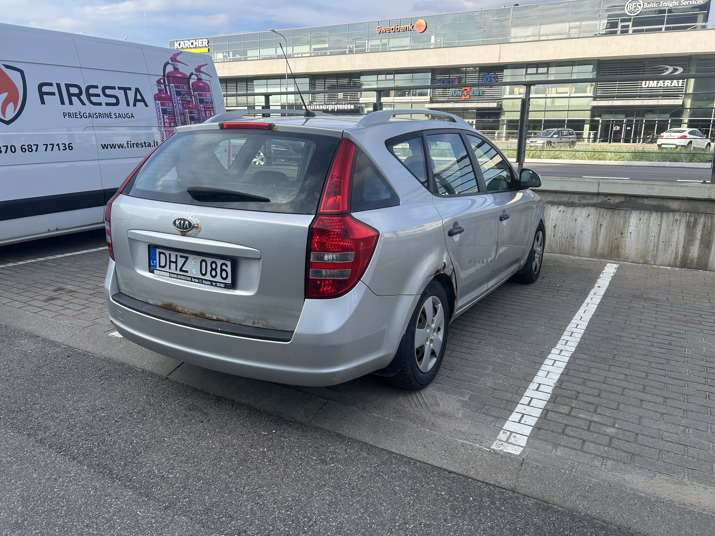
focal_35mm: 26
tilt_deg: -11.0
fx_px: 537
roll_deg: -0.6
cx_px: 358
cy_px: 268
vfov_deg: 53.1
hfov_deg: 67.3
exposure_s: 1/1779
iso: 50
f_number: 1.5
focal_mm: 5.7
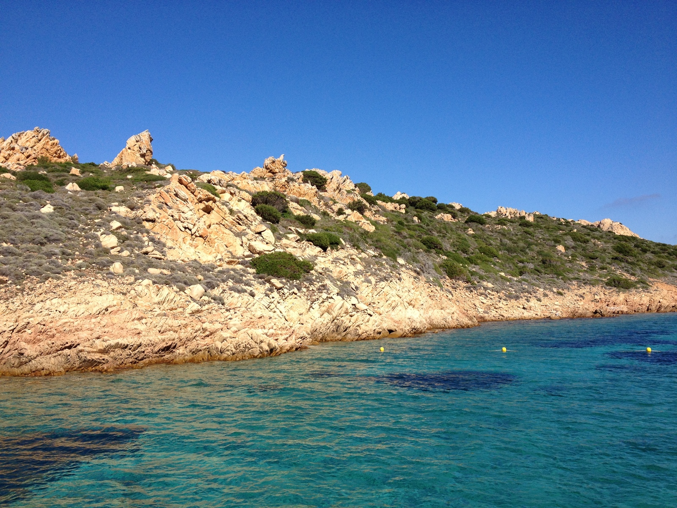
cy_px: 254
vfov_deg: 40.7
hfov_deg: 52.6
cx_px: 338
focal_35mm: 35
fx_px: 685
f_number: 2.4
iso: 64
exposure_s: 1/2123
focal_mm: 4.28
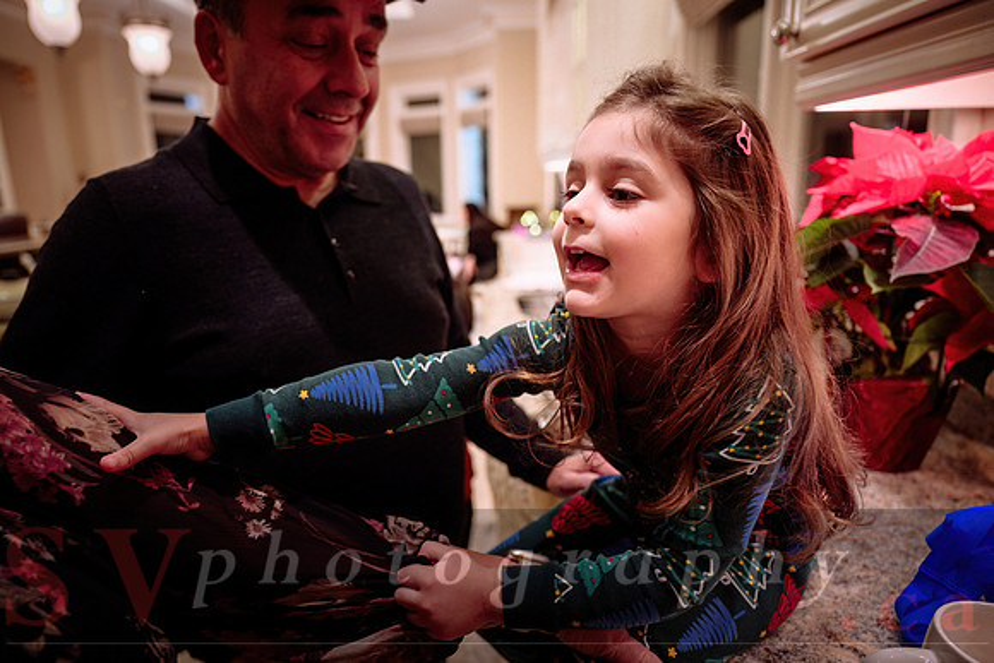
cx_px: 497
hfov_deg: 73.7
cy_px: 332
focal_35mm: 24
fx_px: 663
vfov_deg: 53.2
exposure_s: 1/100
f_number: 2.8
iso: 1250
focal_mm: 24
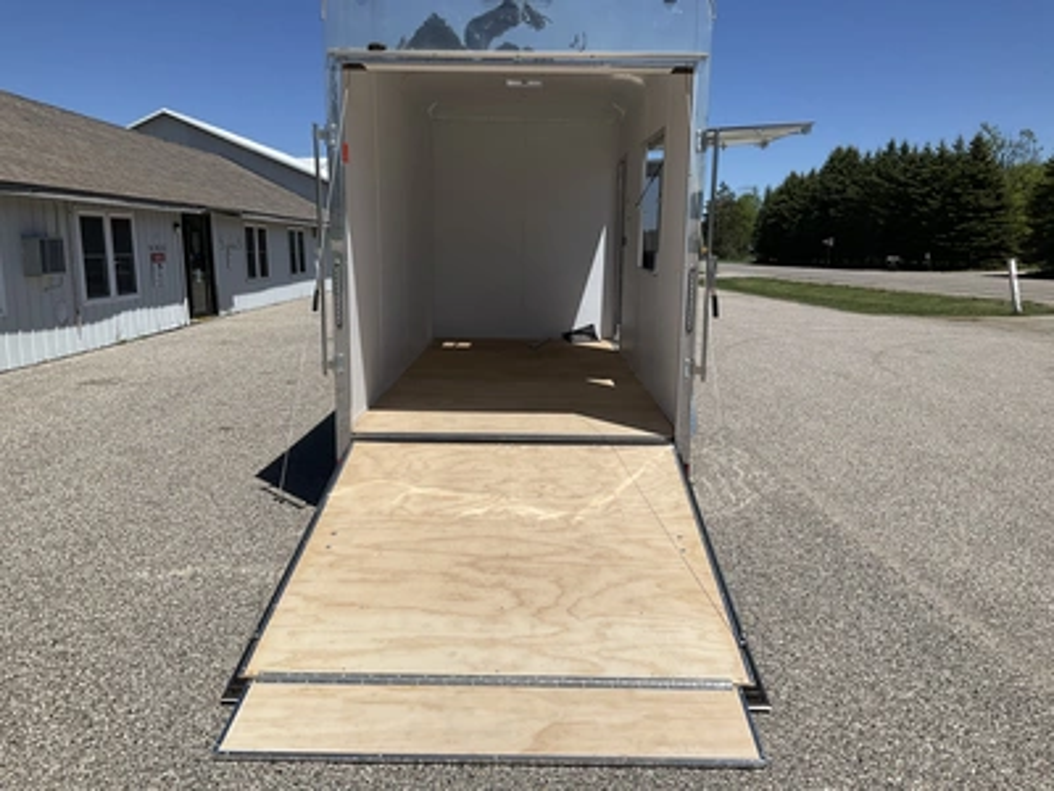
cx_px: 527
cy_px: 396
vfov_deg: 48.2
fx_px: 883
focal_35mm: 29
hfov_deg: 61.7
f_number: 1.8
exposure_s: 1/4785
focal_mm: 3
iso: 25
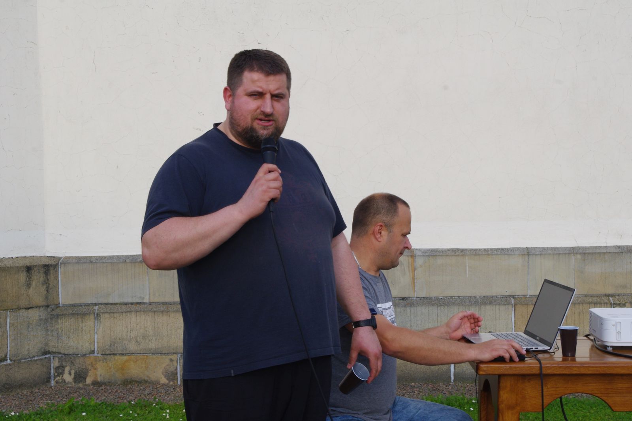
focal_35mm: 64
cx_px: 316
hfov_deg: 31.4
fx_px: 1124
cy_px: 210
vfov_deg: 21.2
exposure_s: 1/180
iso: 400
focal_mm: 42.5
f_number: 11
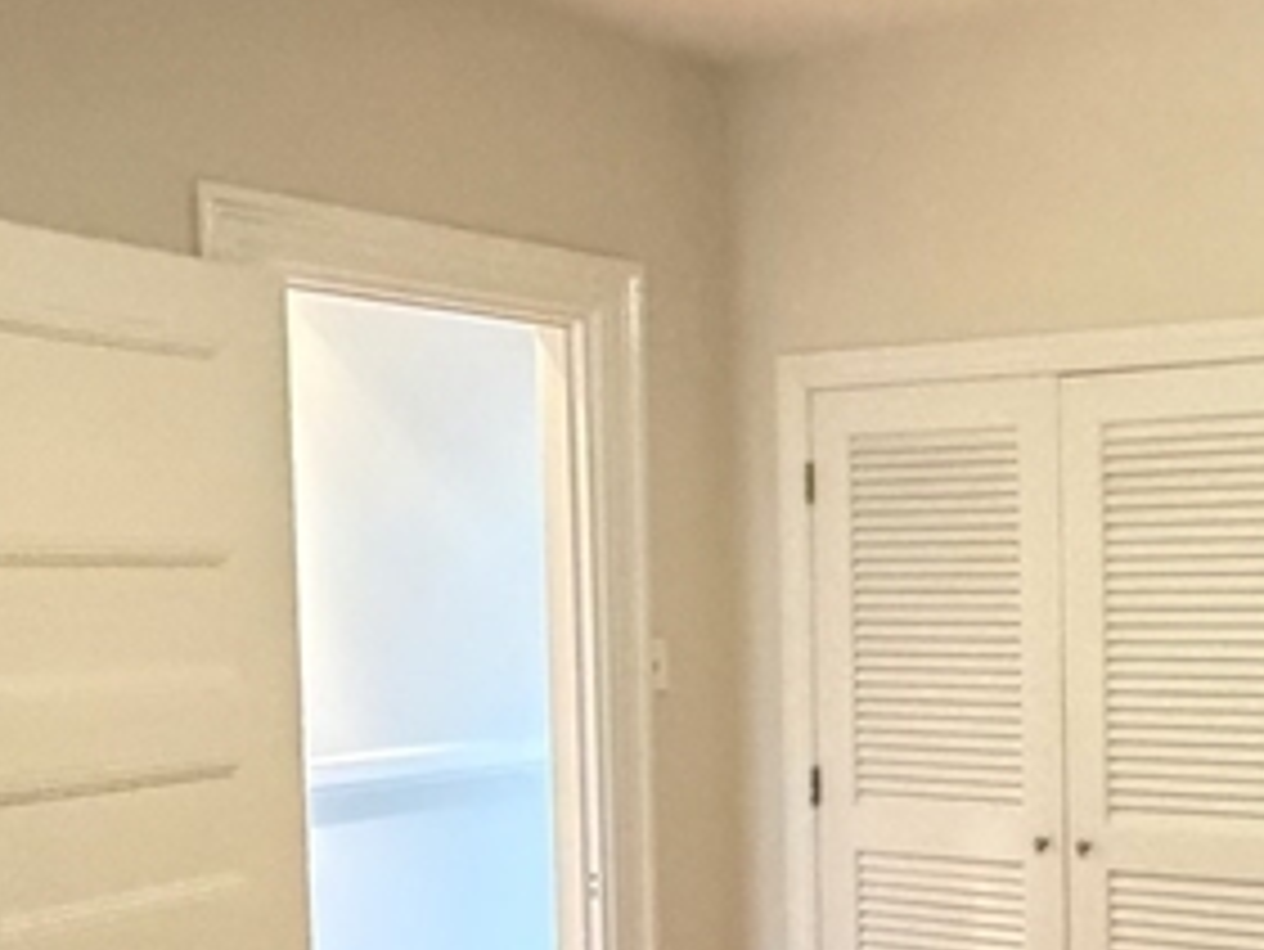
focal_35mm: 51
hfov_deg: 34.7
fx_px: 1863
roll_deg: +0.8
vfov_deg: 28.3
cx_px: 1201
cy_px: 675
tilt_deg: -3.1
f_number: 2.2
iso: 1250
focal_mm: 2.22
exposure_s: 1/40
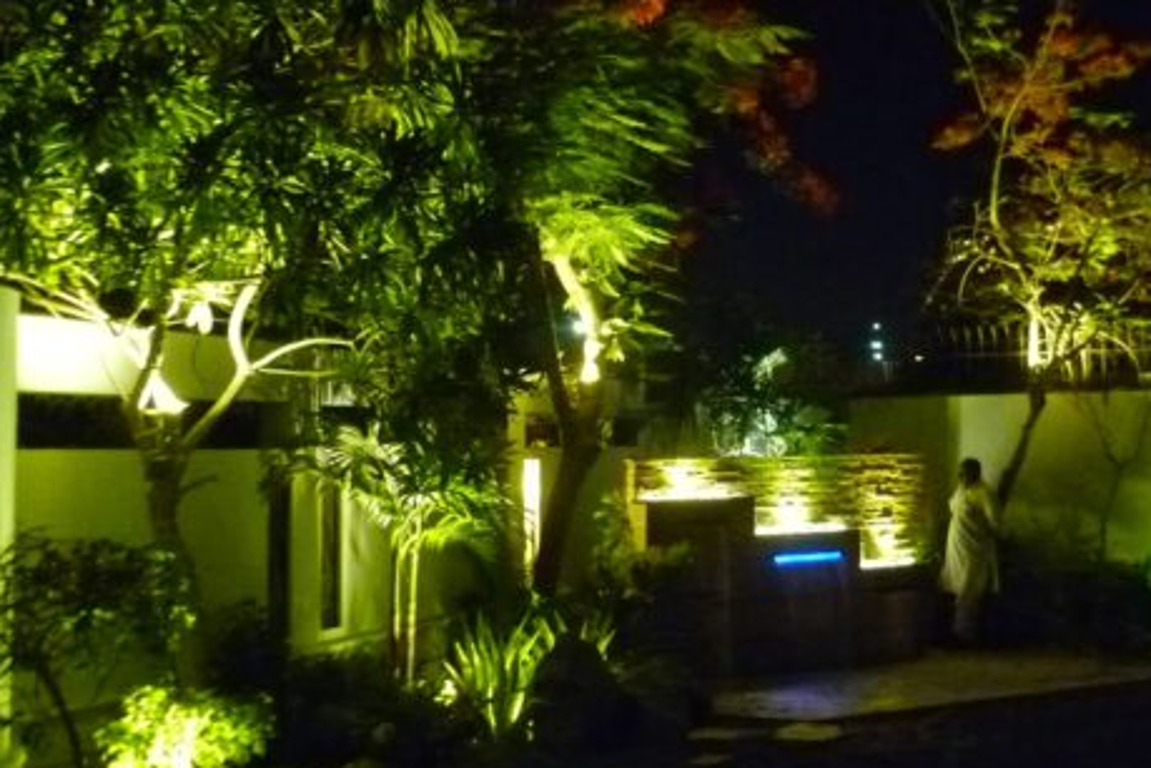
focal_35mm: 54
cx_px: 878
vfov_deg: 25.0
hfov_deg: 35.9
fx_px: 1726
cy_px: 281
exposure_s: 1/8
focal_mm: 5.5
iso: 800
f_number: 2.8
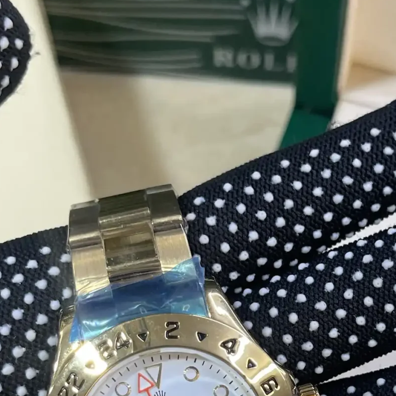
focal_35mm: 71
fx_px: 919
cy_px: 327
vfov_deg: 23.9
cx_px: 281
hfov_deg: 24.1
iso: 80
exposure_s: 1/100
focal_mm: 5.1
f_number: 1.6
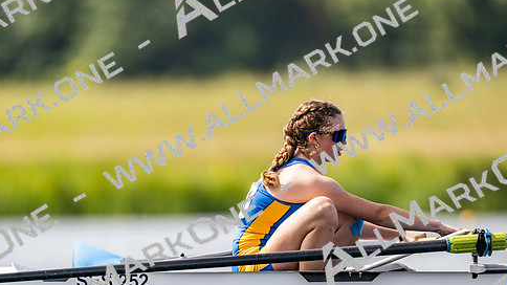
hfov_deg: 2.9
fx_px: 10134
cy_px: 192
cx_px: 233
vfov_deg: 1.6
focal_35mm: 754
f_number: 4
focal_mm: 600
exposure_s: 1/2500
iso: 200
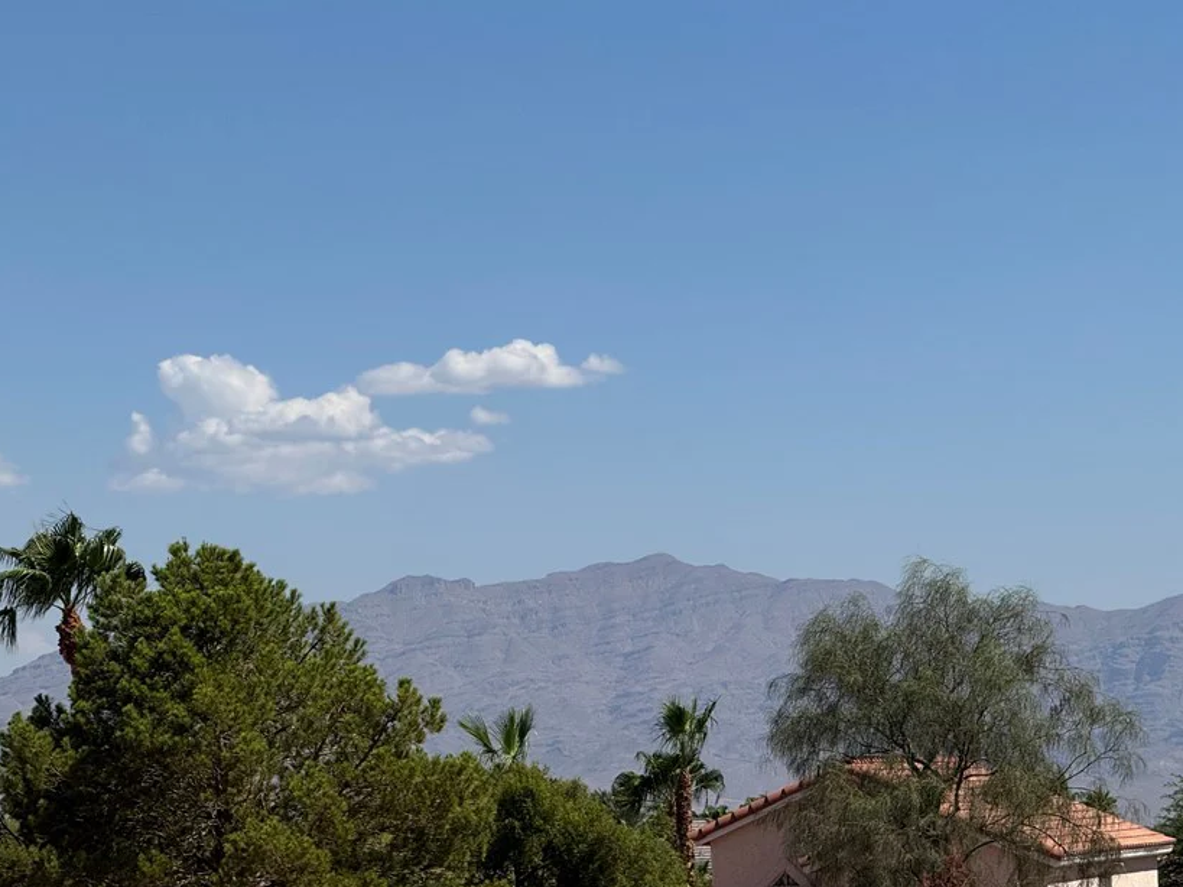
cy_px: 497
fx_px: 5125
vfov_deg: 9.9
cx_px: 495
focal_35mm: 150
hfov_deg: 13.2
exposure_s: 1/3058
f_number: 2.8
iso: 50
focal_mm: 15.66
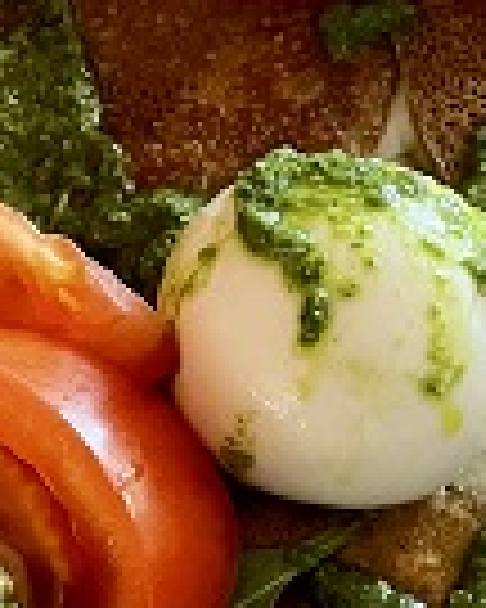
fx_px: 2032
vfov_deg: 16.7
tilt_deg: -64.1
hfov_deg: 13.6
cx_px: 387
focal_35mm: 113
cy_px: 572
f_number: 1.6
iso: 320
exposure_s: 1/50
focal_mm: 4.2
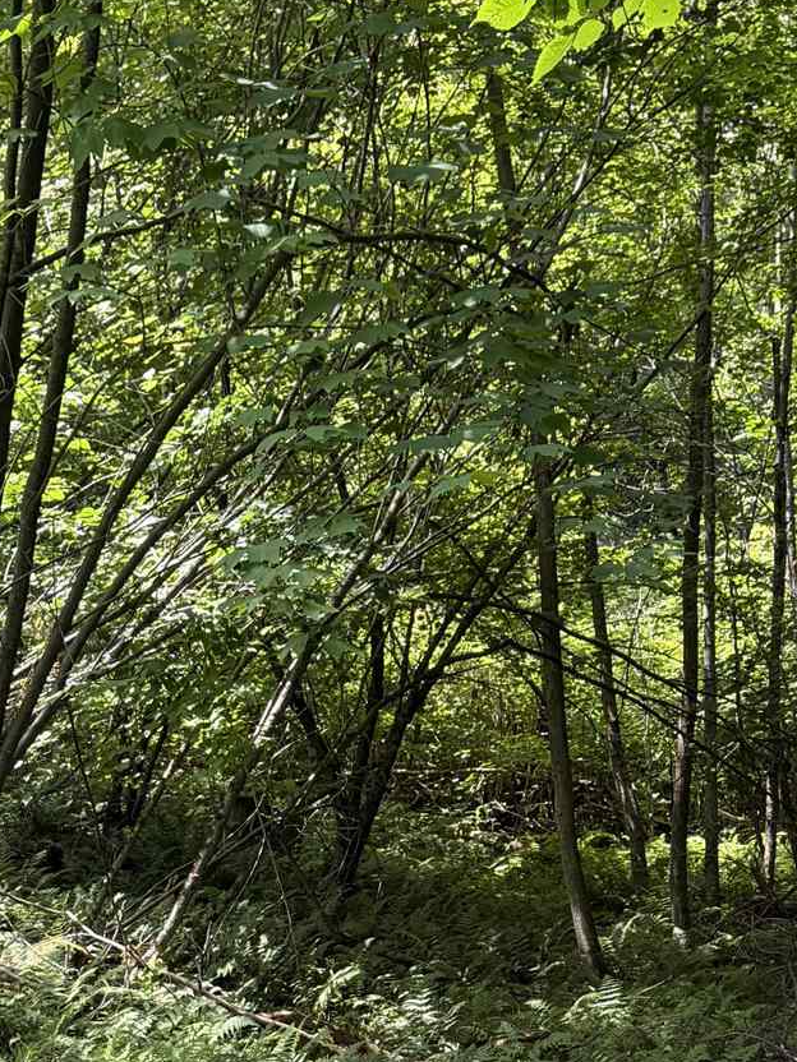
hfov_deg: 20.4
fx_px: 2210
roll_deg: -0.4
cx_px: 531
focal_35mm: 72
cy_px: 1108
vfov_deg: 25.4
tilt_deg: -2.2
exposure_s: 1/268
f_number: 1.6
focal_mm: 5.96
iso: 40
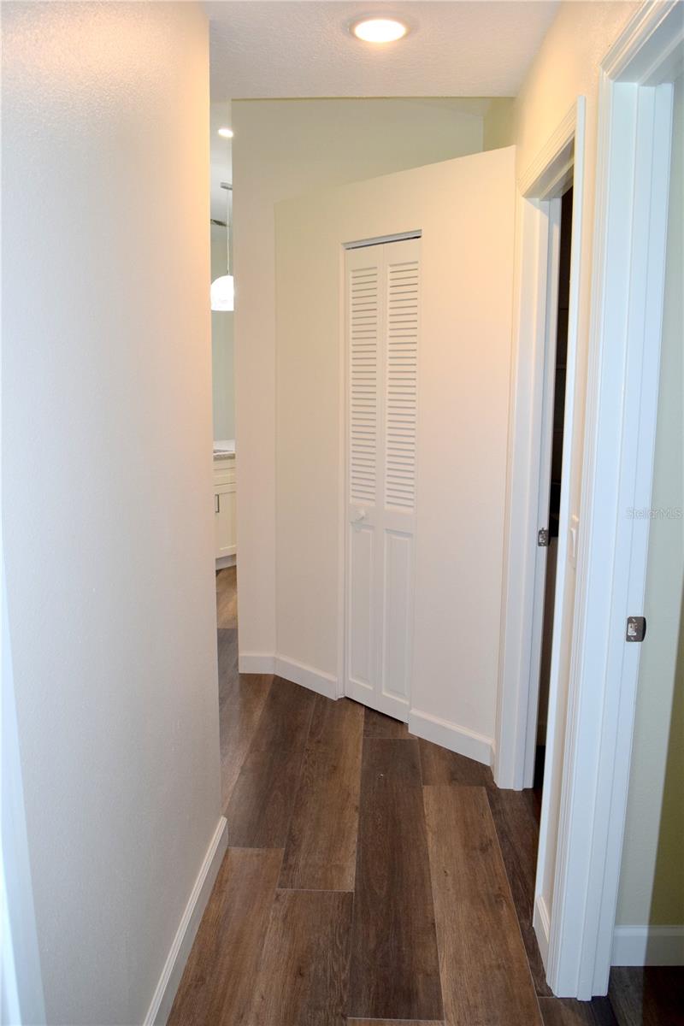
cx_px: 342
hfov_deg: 47.9
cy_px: 513
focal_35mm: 27
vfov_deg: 67.4
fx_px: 769
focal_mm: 18
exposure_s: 1/125
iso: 800
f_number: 5.6
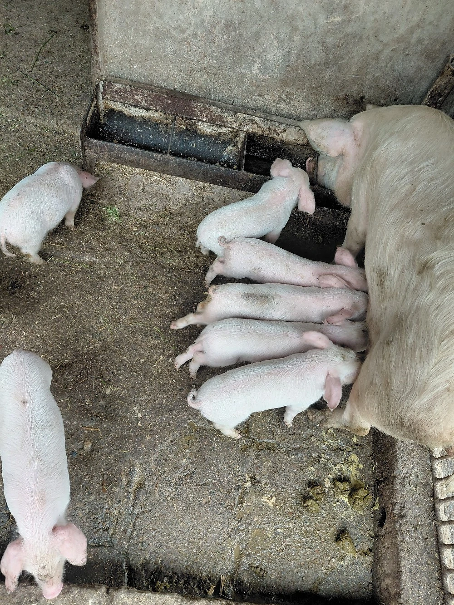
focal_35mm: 25
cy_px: 302
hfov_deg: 54.9
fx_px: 437
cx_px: 227
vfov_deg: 69.4
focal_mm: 4.69
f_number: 1.8
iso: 50
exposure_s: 1/120
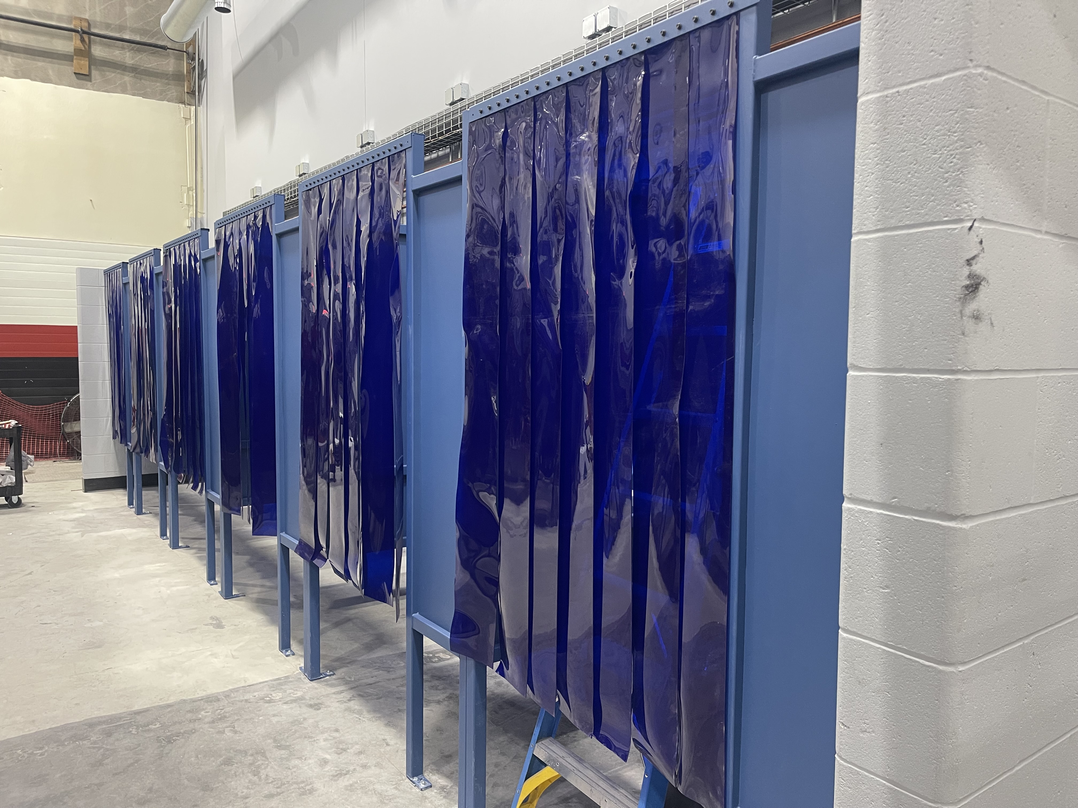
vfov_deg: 53.1
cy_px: 404
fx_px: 810
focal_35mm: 26
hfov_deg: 67.3
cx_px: 539
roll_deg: -1.3
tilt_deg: -4.8
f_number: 1.6
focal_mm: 5.1
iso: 200
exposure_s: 1/60
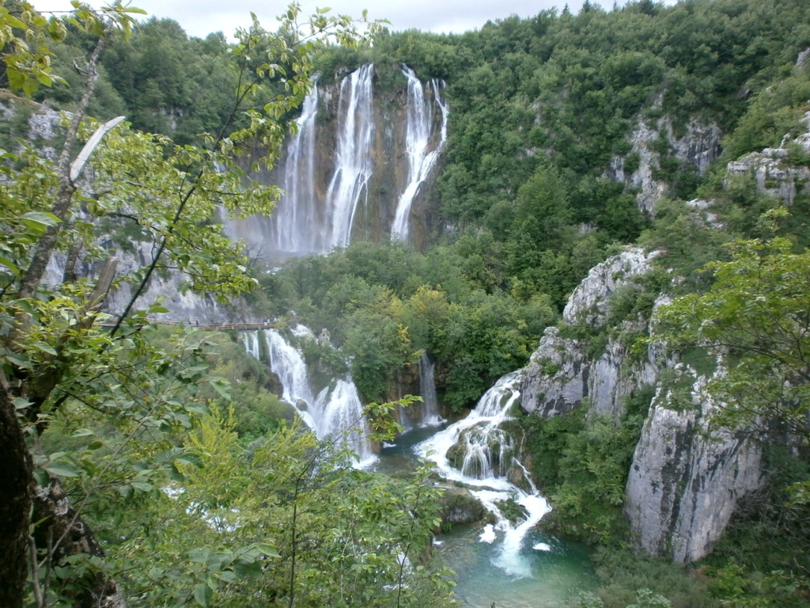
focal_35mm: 27
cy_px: 304
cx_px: 405
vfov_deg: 51.4
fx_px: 632
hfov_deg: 65.3
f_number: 2.9
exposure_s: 1/250
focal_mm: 4.8
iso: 100
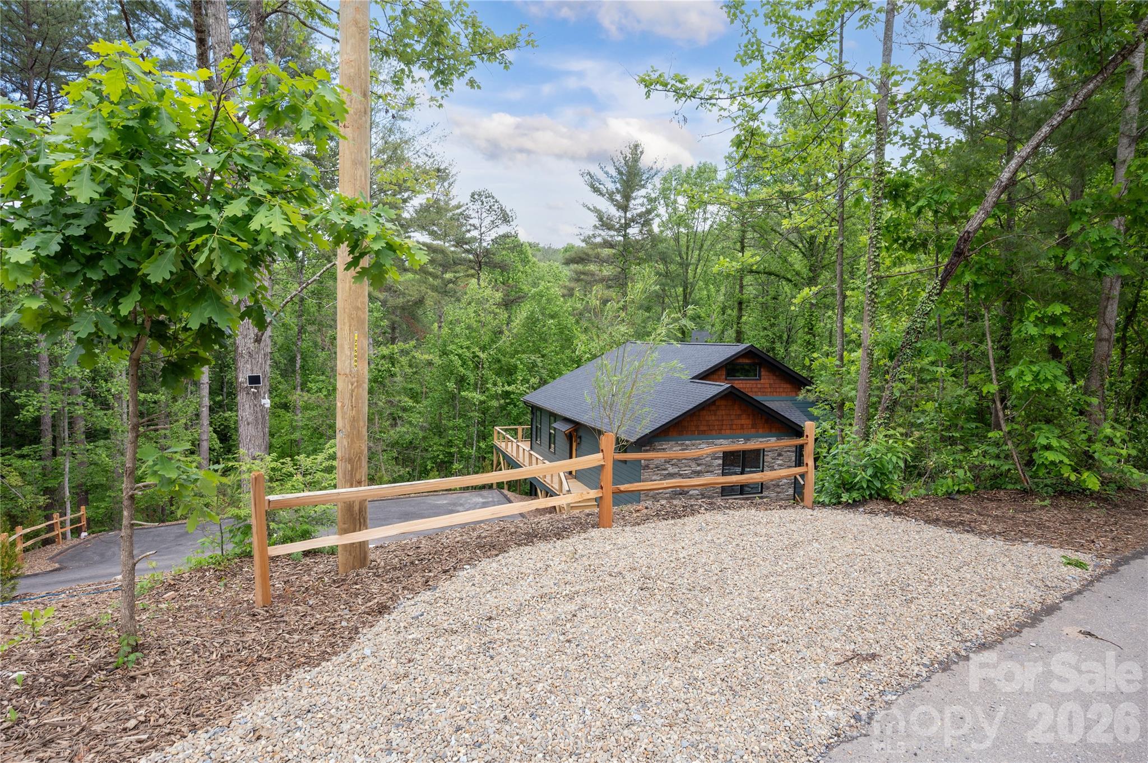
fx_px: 605
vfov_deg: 64.5
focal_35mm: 19
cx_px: 574
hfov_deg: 87.0
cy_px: 382
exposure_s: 1/100
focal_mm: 19
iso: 200
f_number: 8
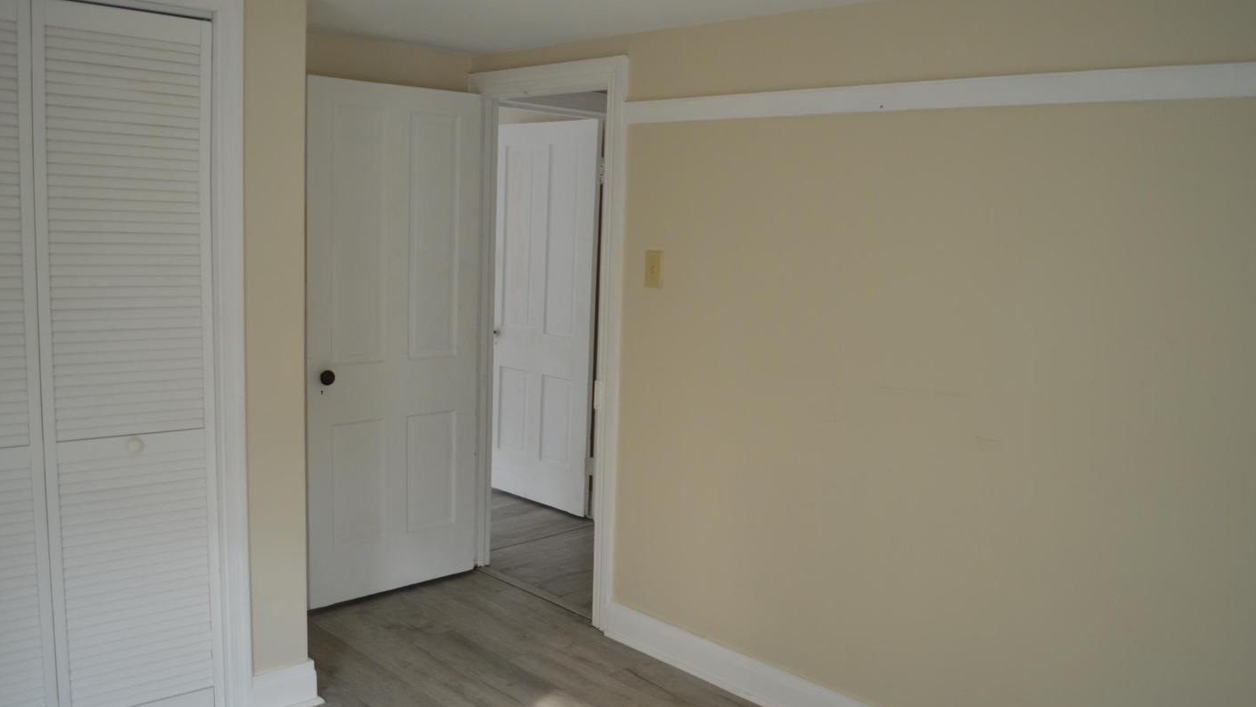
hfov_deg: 66.1
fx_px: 966
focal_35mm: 29
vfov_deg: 40.2
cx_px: 621
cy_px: 357
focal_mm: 18
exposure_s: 1/60
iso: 400
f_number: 4
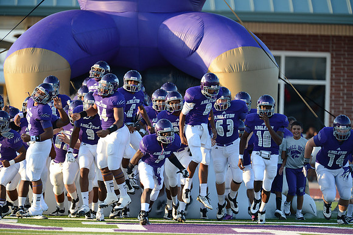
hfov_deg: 3.8
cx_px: 176
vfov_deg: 2.5
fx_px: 5390
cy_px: 118
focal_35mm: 550
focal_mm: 550
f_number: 4
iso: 800
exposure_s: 1/1250
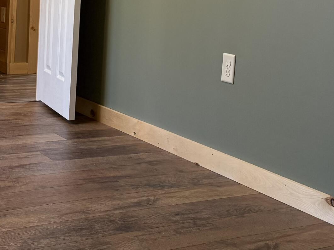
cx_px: 120
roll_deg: -3.6
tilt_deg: -6.1
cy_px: 56
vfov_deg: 21.4
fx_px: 656
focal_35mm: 68
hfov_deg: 28.4
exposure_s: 1/120
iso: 320
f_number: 1.78
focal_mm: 6.76
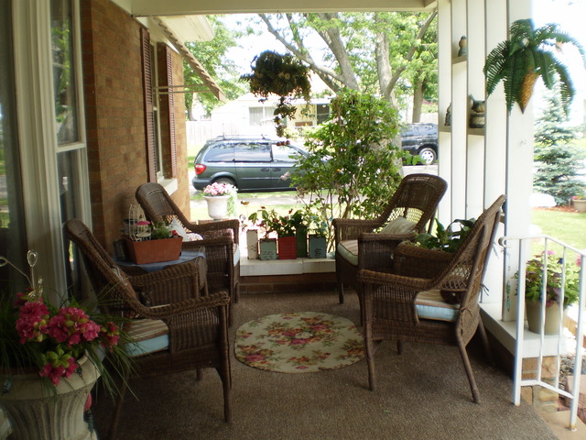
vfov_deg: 39.7
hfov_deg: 51.4
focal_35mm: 36
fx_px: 609
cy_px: 220
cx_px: 293
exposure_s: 1/100
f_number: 3.1
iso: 64
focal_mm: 6.3
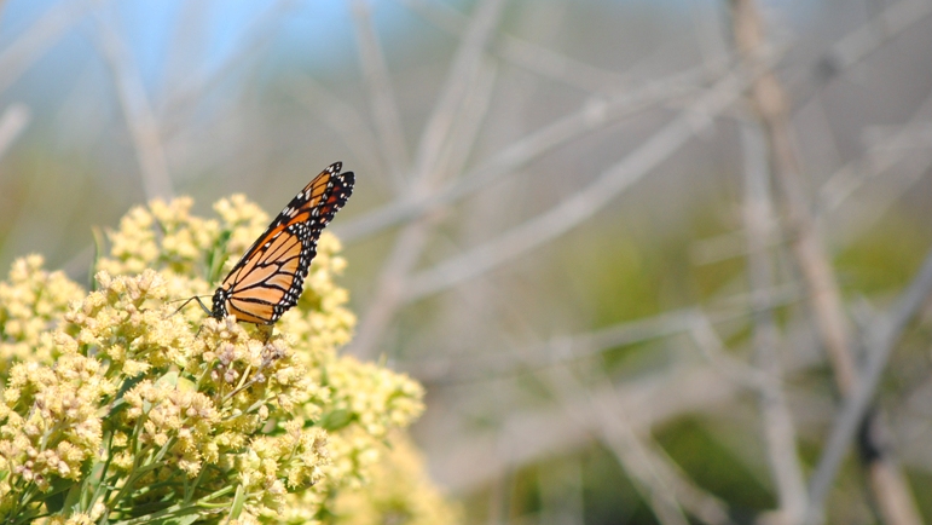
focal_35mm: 474
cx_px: 265
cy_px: 235
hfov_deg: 4.6
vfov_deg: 2.6
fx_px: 11716
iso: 200
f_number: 5.6
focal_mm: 200
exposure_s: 1/640
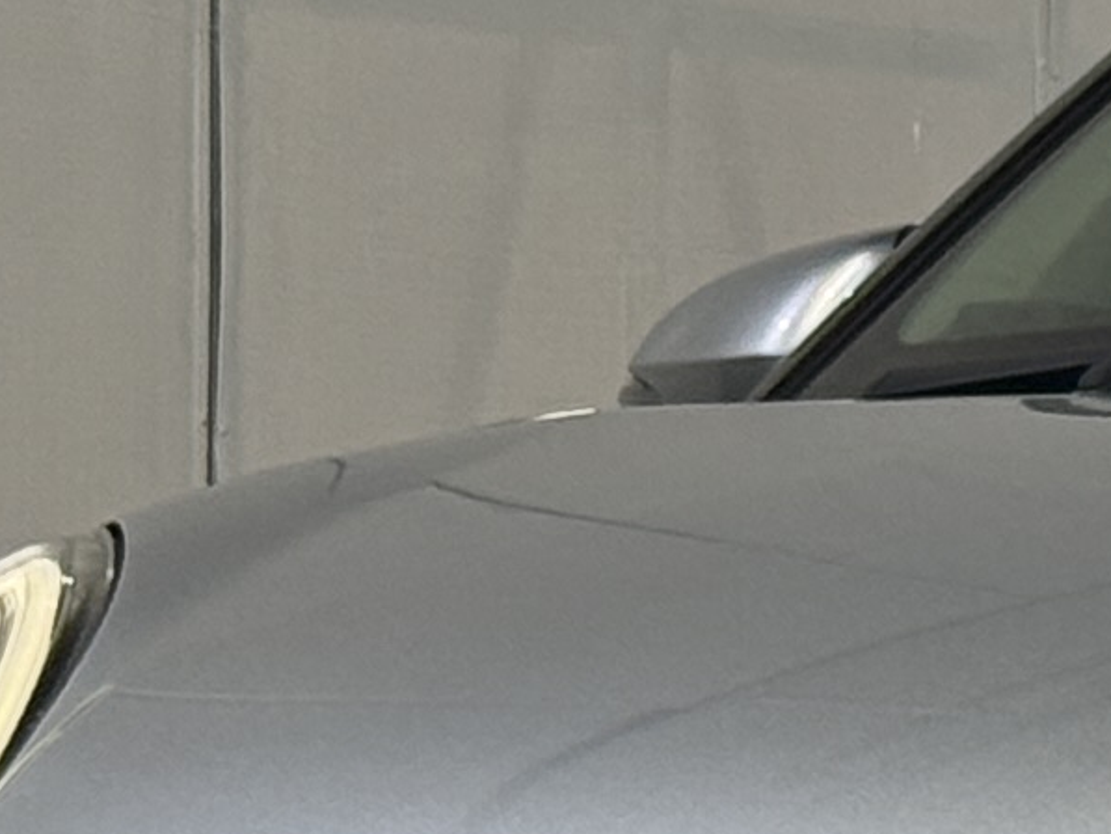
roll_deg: +0.0
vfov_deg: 4.6
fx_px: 10401
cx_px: 2239
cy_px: 728
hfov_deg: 6.0
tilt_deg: +0.3
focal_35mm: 324
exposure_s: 1/120
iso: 160
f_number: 1.78
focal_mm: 6.76
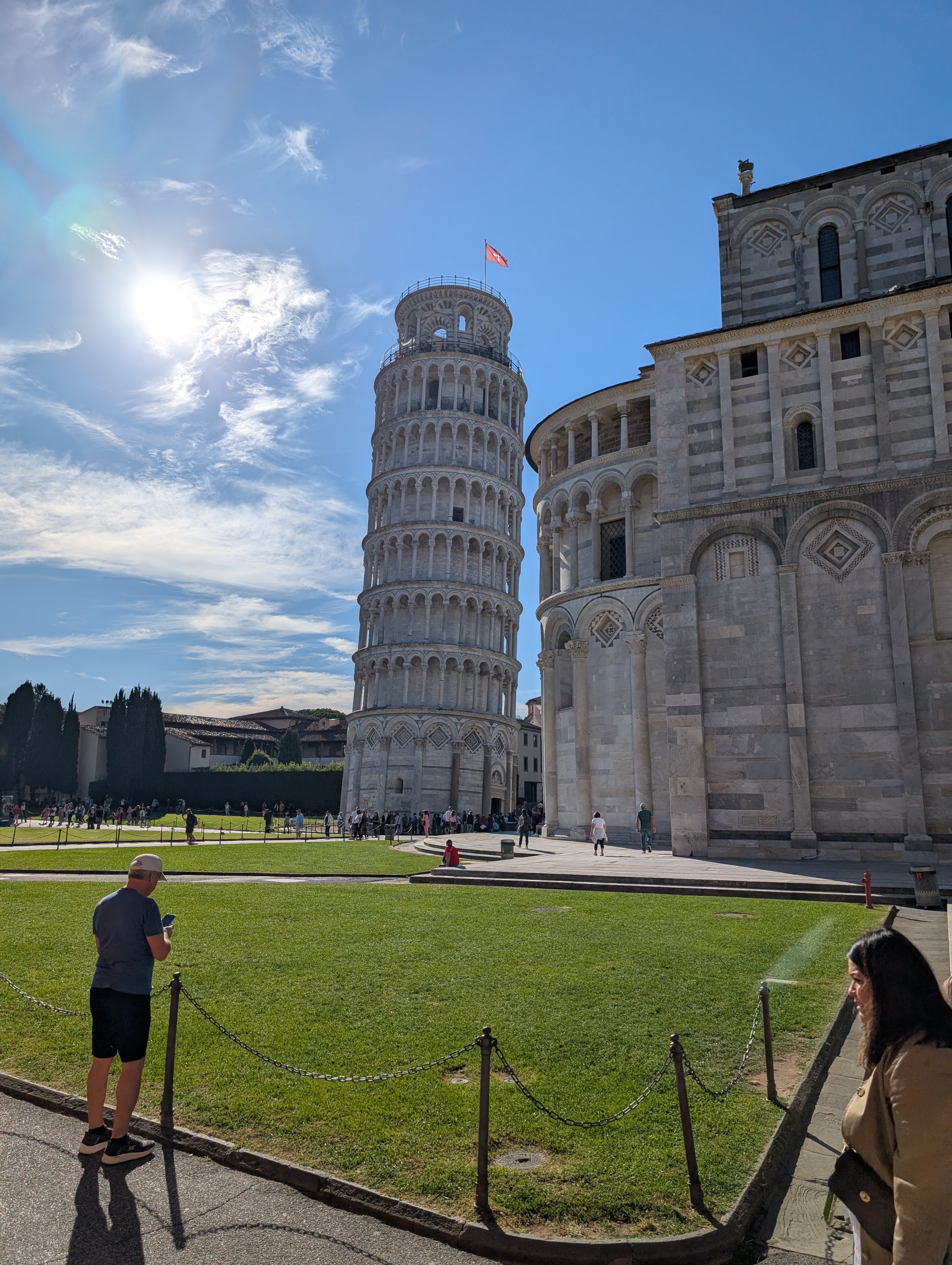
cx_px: 476
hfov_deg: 56.9
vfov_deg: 71.5
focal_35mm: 24
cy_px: 632
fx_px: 878
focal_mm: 6.9
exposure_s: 1/4545
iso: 23
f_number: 1.68
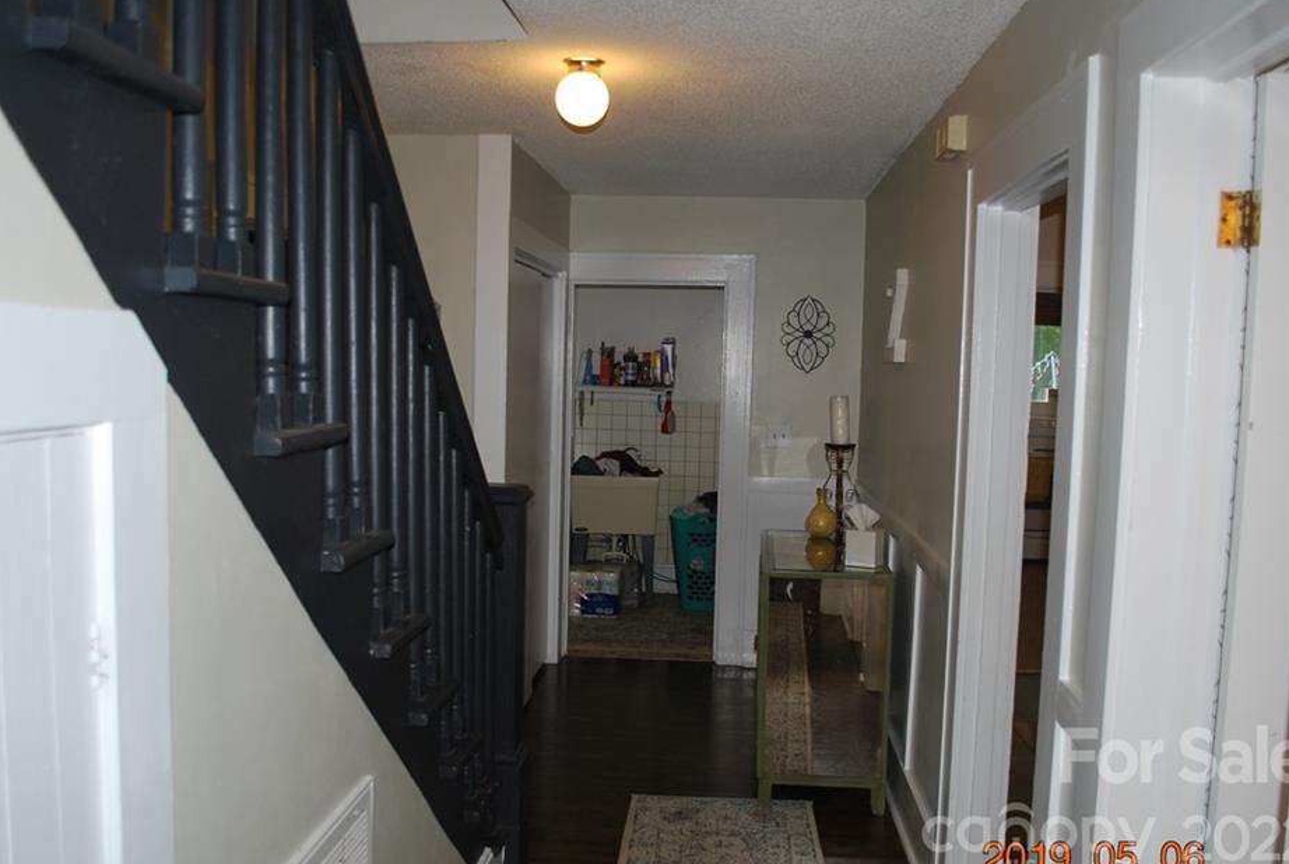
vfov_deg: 43.7
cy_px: 449
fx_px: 1076
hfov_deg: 61.8
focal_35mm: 30
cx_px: 625
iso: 200
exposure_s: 1/60
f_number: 3.5
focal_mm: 18
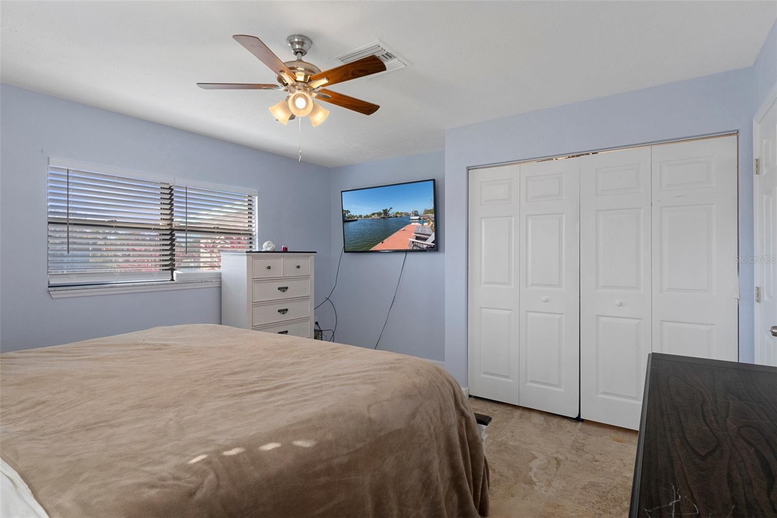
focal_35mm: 18
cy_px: 259
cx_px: 388
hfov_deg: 90.0
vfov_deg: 67.4
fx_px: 388
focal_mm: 12
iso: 320
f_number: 8
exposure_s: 1/10
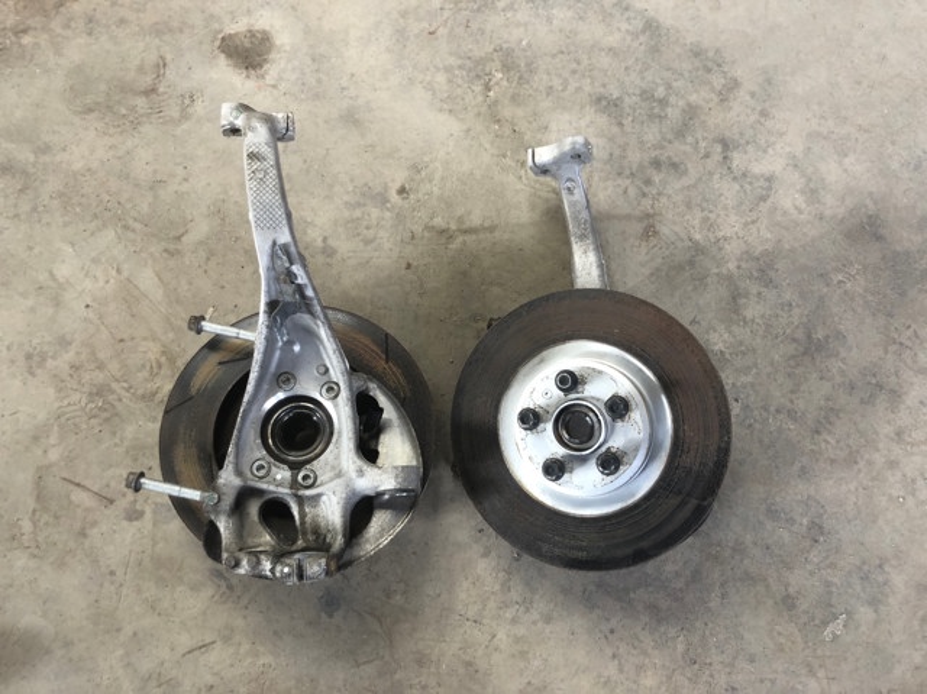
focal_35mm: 28
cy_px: 347
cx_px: 464
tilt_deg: -74.7
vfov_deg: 49.7
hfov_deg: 63.5
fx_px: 749
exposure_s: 1/15
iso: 40
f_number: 1.8
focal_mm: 3.99
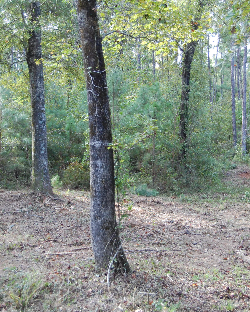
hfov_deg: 23.2
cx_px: 105
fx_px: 608
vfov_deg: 28.8
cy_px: 156
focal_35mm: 66
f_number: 5
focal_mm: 31
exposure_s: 1/100
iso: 400
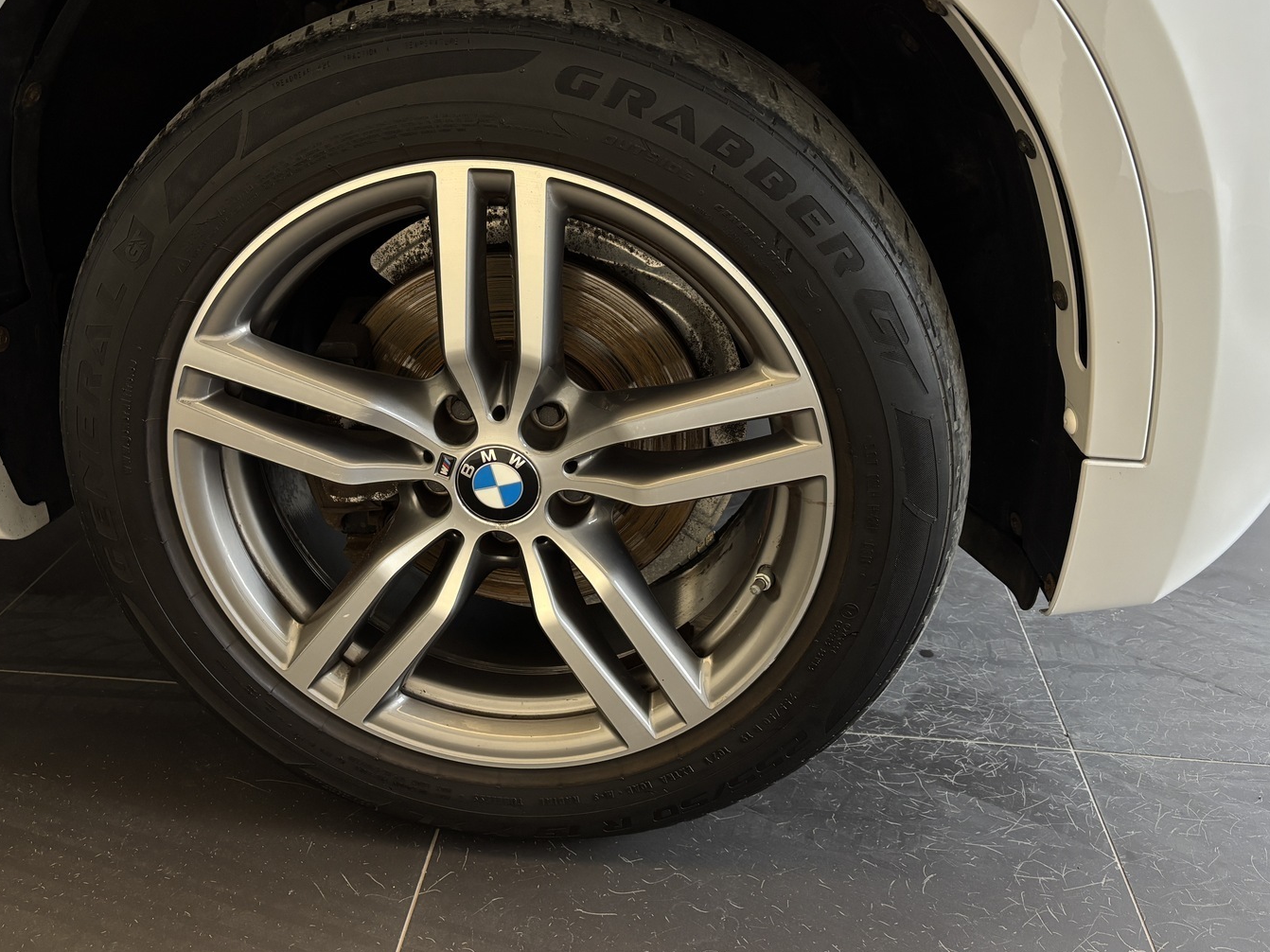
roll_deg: +0.1
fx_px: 1137
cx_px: 594
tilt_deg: -22.8
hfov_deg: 58.3
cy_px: 412
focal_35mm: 31
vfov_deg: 45.3
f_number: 1.6
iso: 125
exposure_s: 1/105
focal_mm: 5.96
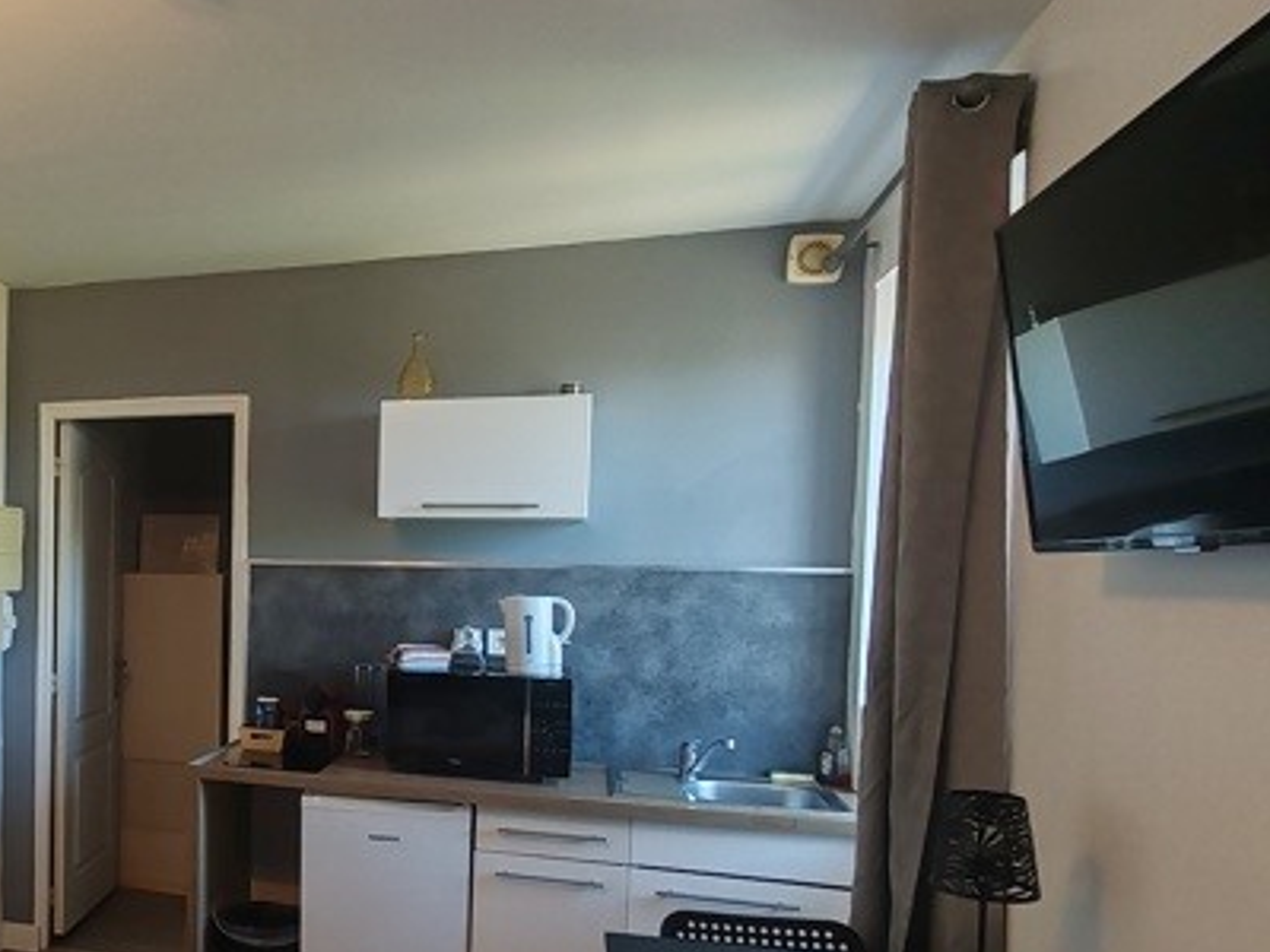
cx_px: 105
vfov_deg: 43.7
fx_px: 1174
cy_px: 619
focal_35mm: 32
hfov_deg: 49.9
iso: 100
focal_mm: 1.96
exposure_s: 1/50
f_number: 2.2
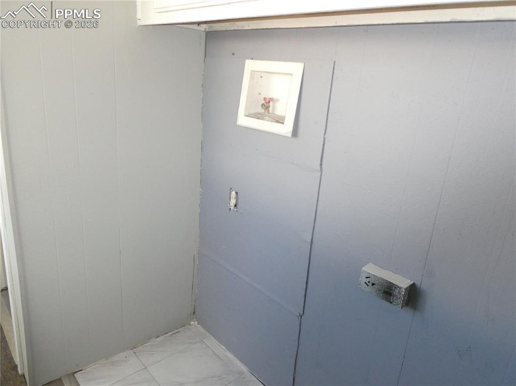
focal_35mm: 24
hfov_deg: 71.6
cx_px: 258
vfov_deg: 56.8
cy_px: 193
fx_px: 358
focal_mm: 4.3
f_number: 3.3
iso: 400
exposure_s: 1/125
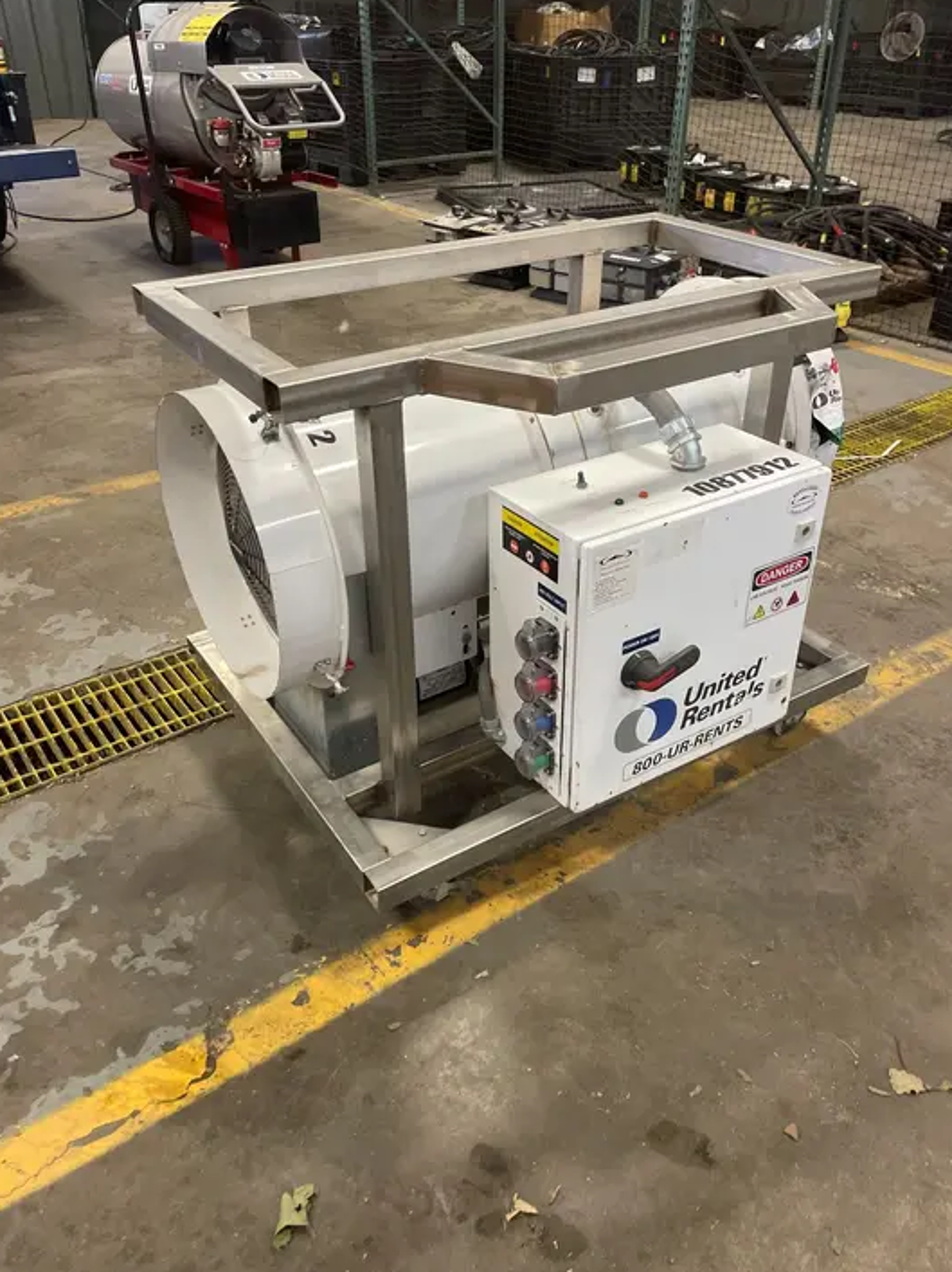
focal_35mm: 27
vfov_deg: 65.3
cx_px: 484
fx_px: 991
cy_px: 655
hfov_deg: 51.3
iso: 160
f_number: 1.6
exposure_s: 1/60
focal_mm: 4.2
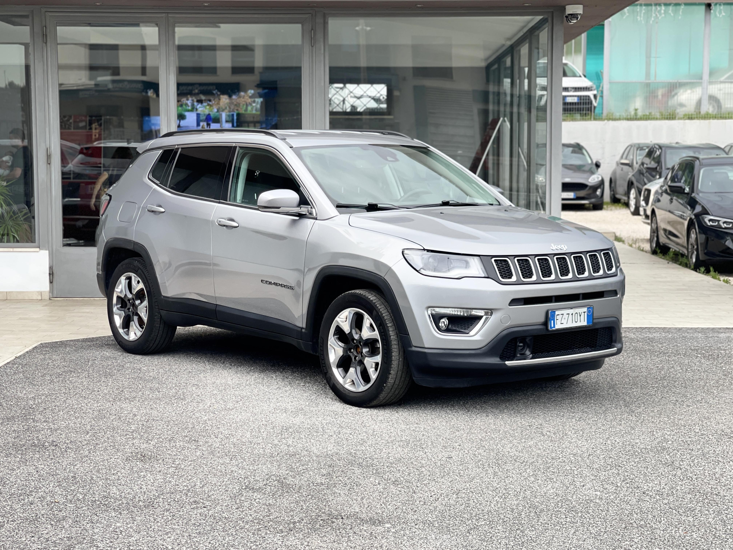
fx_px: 1355
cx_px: 366
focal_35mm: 64
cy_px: 275
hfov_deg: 30.3
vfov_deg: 22.9
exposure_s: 1/121
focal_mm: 7.5
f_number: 2.2
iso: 32
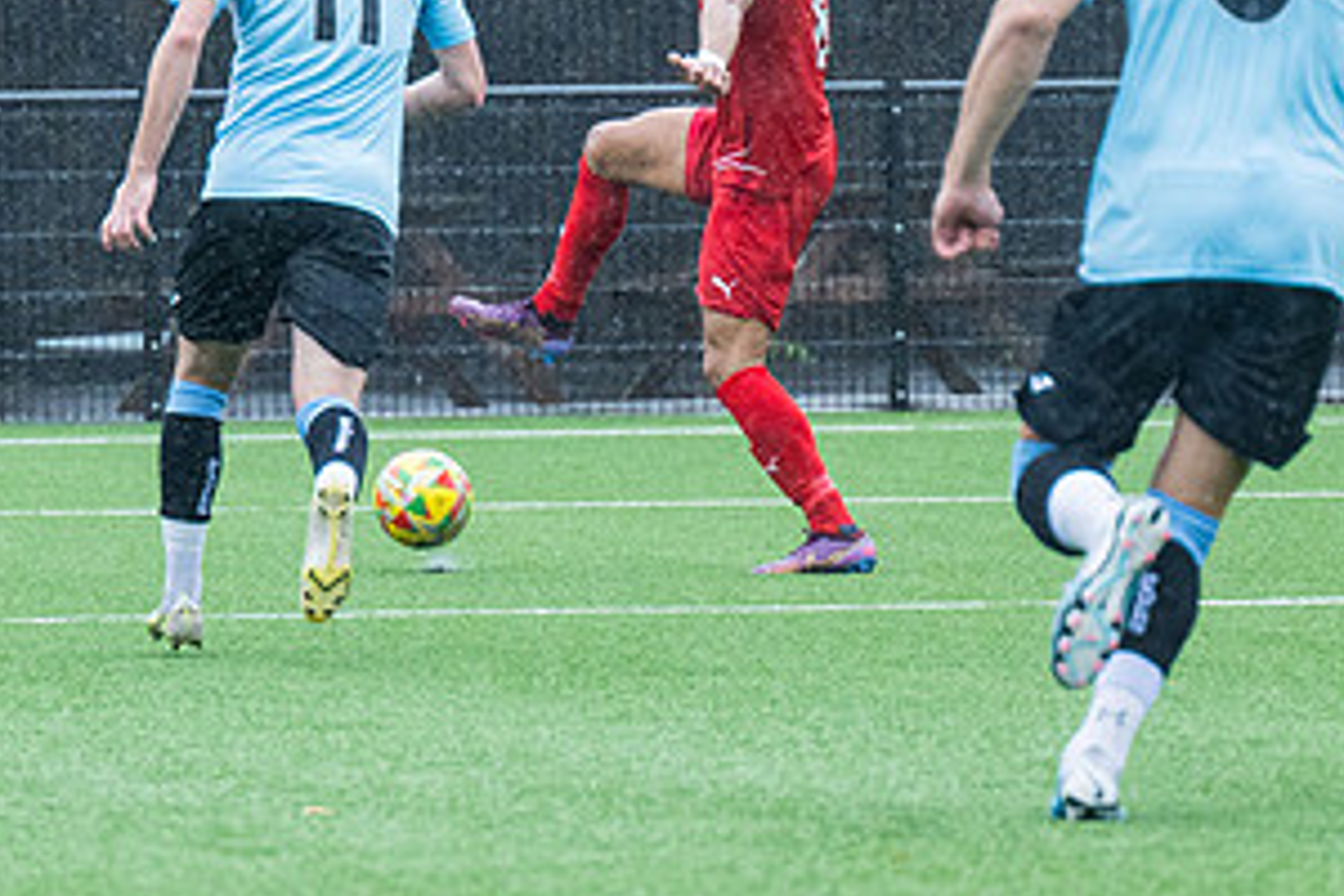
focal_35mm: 514
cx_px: 357
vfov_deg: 2.7
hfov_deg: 4.0
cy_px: 470
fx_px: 19188
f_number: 4
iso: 1000
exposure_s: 1/1600
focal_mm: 140
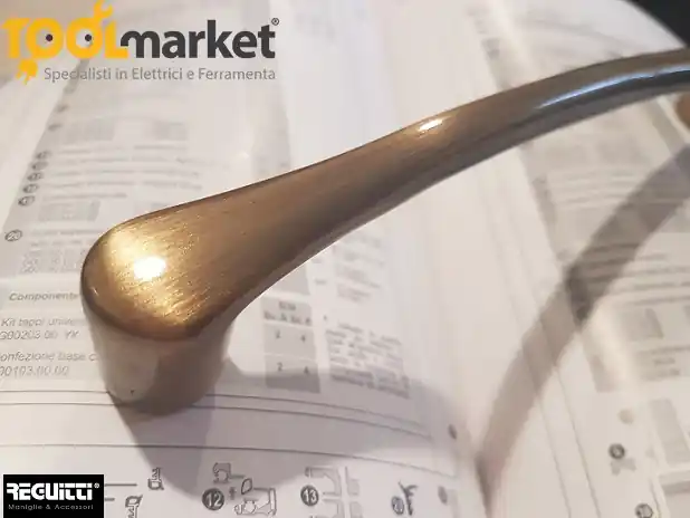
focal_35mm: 26
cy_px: 259
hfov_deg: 67.3
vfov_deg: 53.1
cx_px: 345
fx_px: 518
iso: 160
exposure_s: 1/50
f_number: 1.7
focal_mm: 4.2
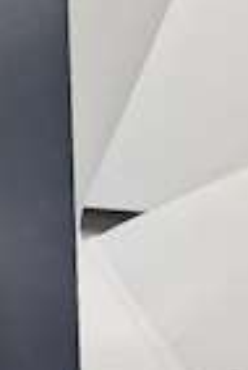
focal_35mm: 38
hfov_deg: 25.4
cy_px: 263
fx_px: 392
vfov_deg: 49.2
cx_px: -133
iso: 50
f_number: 2.2
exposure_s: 1/104
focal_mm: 2.2
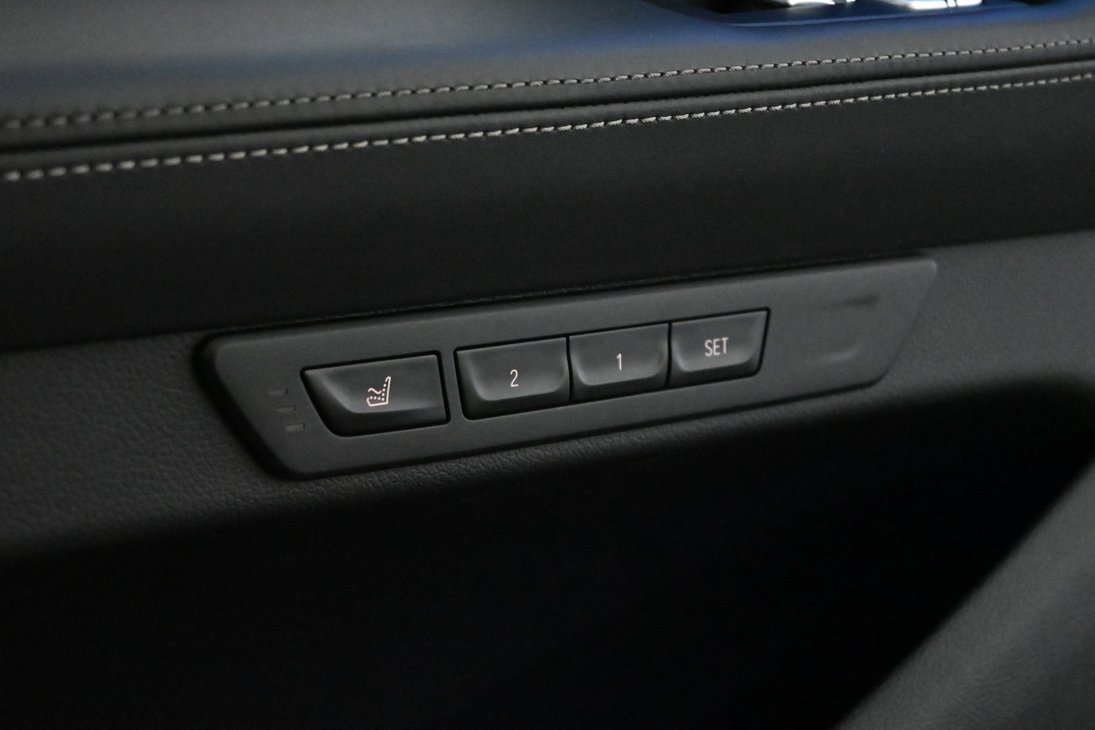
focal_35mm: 75
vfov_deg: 18.2
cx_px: 548
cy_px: 365
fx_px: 2281
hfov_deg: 27.0
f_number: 6.3
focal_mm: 50
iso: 12800
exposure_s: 1/80
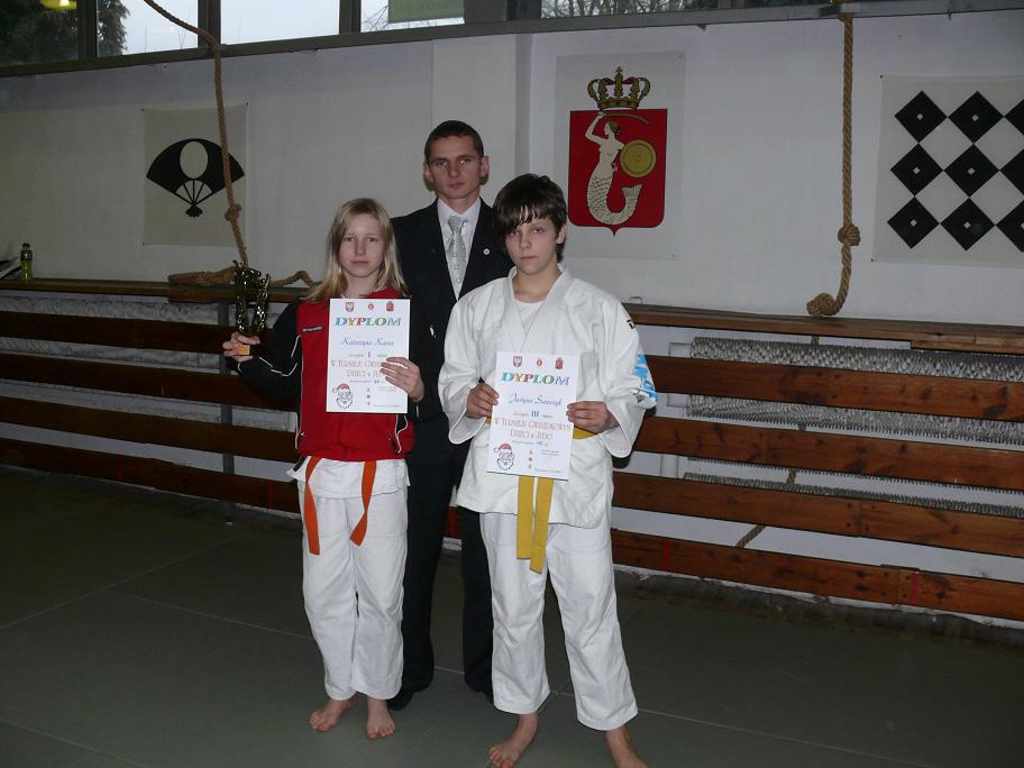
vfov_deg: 40.7
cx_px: 512
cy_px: 384
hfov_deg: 52.6
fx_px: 1035
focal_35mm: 35
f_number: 3.6
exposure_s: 1/100
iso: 200
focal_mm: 7.4
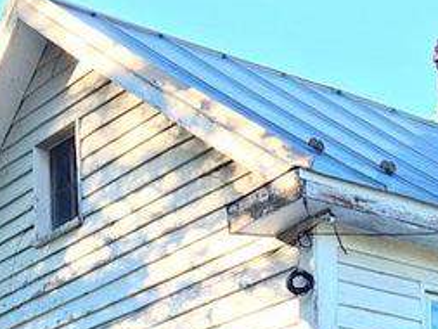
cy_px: 679
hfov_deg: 15.0
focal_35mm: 131
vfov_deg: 10.3
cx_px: 232
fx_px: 1658
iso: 20
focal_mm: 5.4
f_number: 1.8
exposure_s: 1/220
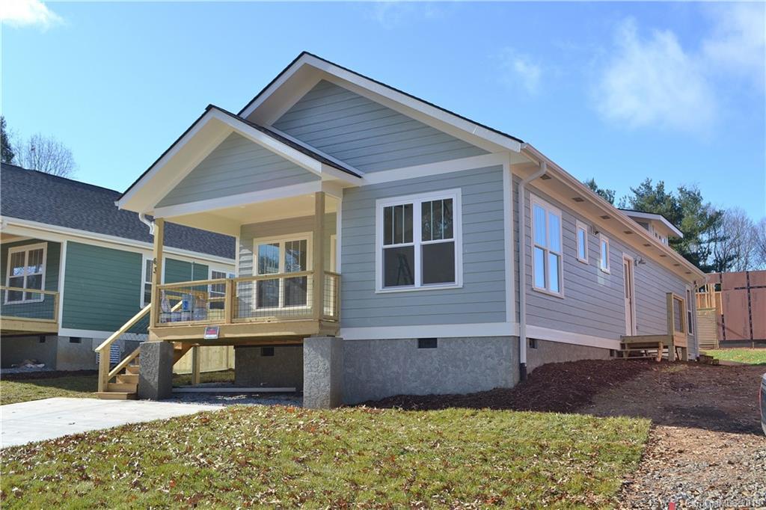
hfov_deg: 53.1
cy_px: 255
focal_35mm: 36
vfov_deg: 36.8
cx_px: 383
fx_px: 766
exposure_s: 1/250
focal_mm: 24
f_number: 8
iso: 200
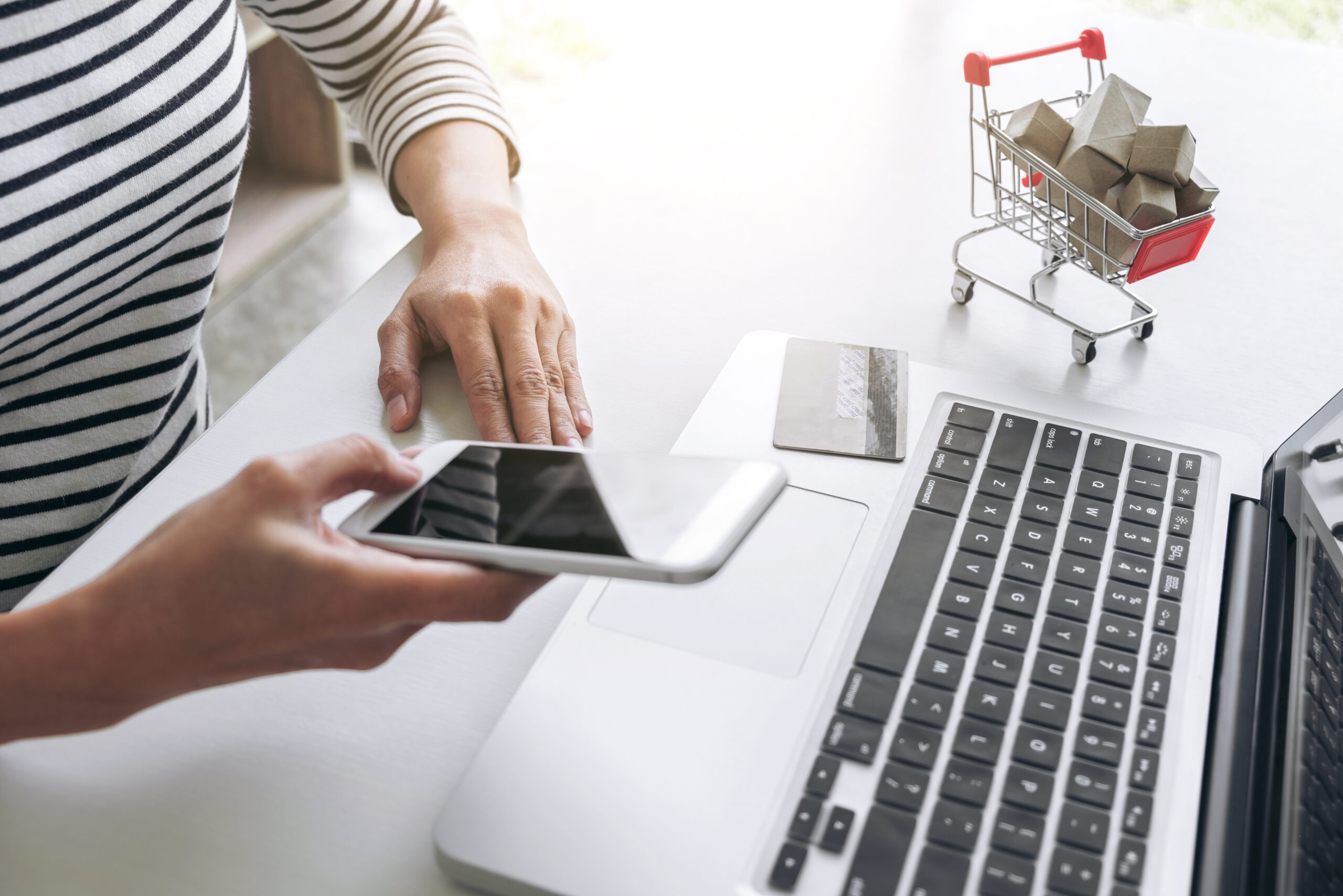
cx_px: 672
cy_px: 448
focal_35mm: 40
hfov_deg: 48.5
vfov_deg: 33.4
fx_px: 1492
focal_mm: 26.5
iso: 200
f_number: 3.6
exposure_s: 1/180
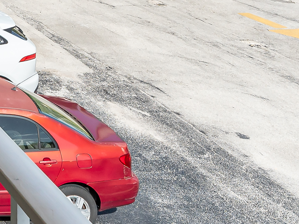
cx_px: -298
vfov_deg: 16.1
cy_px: -199
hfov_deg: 18.0
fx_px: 648
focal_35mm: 75
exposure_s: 1/500
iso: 200
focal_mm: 17
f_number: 9
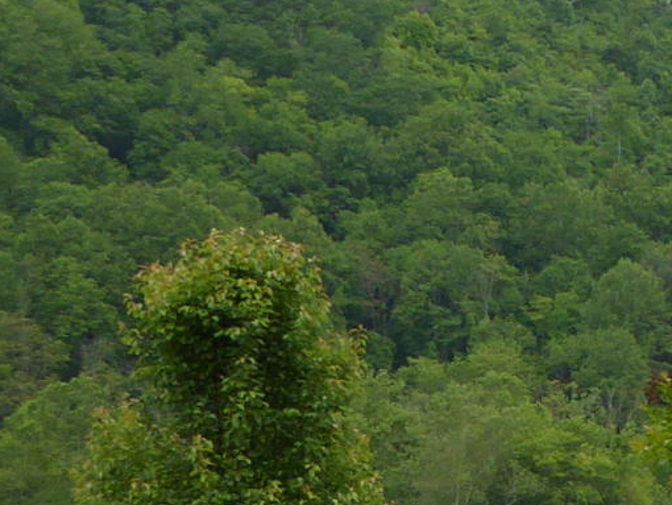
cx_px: 1436
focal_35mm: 194
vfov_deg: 7.6
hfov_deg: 9.4
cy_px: 636
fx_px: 3768
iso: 100
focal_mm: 5.8
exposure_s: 1/320
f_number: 3.6
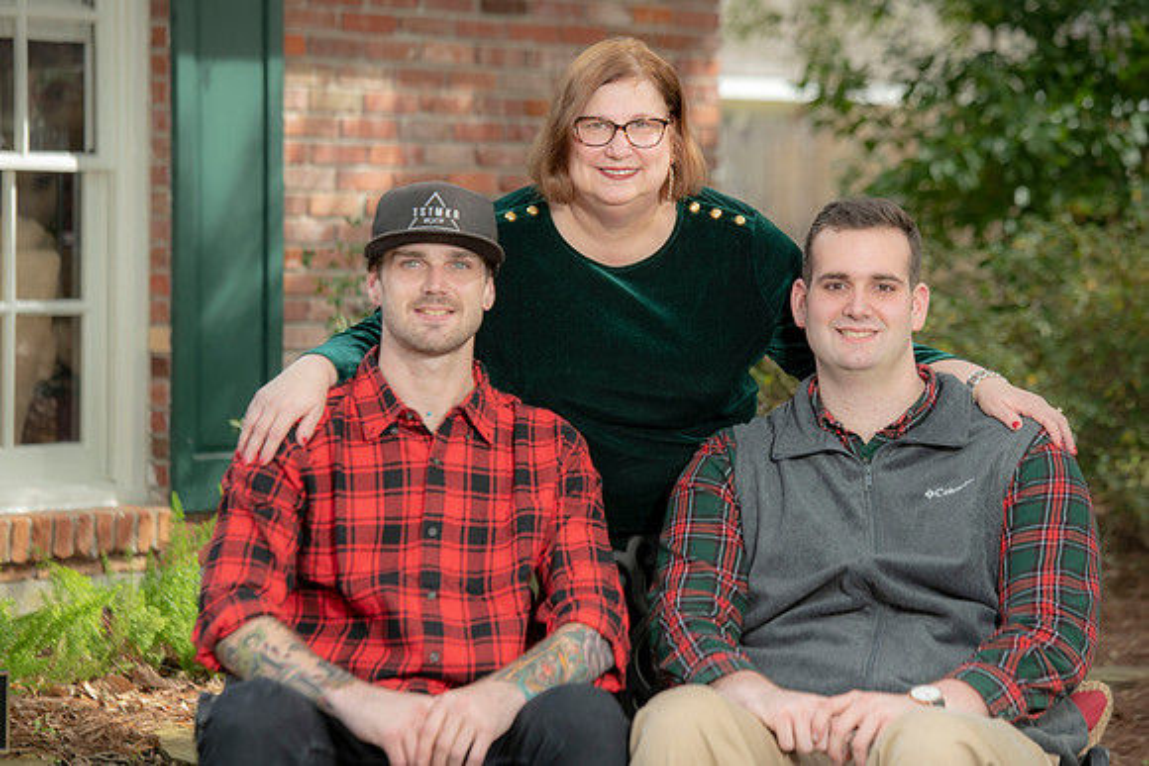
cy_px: 383
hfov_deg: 14.7
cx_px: 574
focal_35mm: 140
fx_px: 4469
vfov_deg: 9.8
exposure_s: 1/200
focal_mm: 140
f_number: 5
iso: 320
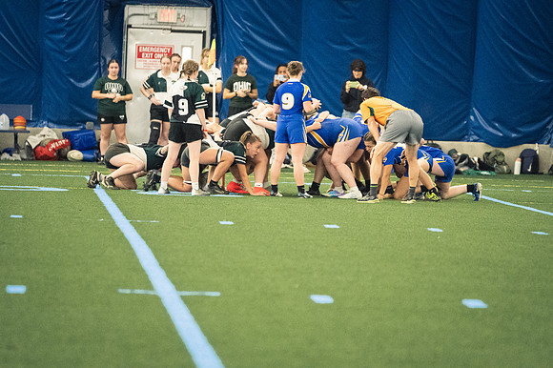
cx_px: 276
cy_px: 184
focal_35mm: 300
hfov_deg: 6.9
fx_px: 4606
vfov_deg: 4.6
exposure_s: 1/400
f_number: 2.8
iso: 12800
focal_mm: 200
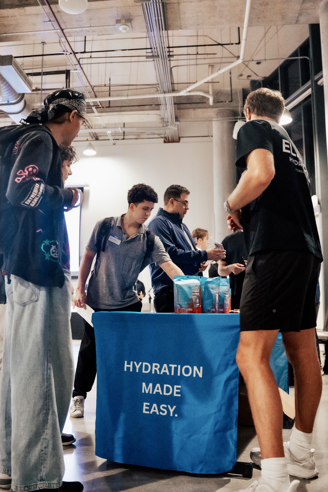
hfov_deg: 38.9
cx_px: 149
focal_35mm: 34
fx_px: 465
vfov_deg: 55.8
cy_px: 249
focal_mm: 28
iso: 5000
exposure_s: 1/160
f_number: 2.8
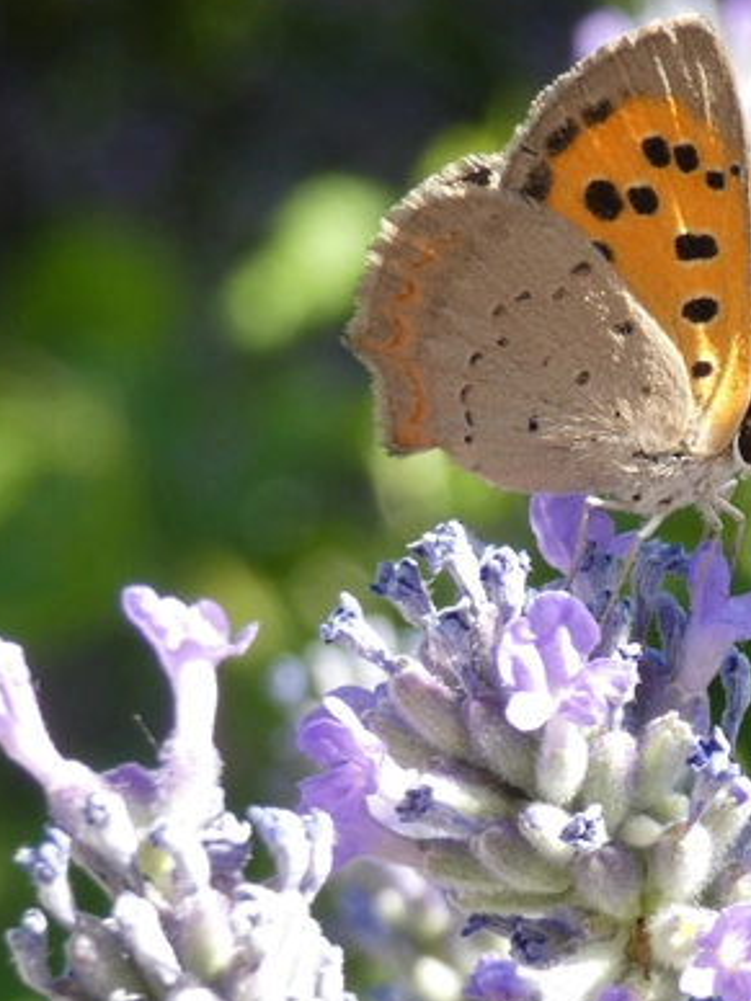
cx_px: 671
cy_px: 439
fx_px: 5959
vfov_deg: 9.6
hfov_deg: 7.2
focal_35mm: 206
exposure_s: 1/80
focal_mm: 22.4
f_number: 5.2
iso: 100
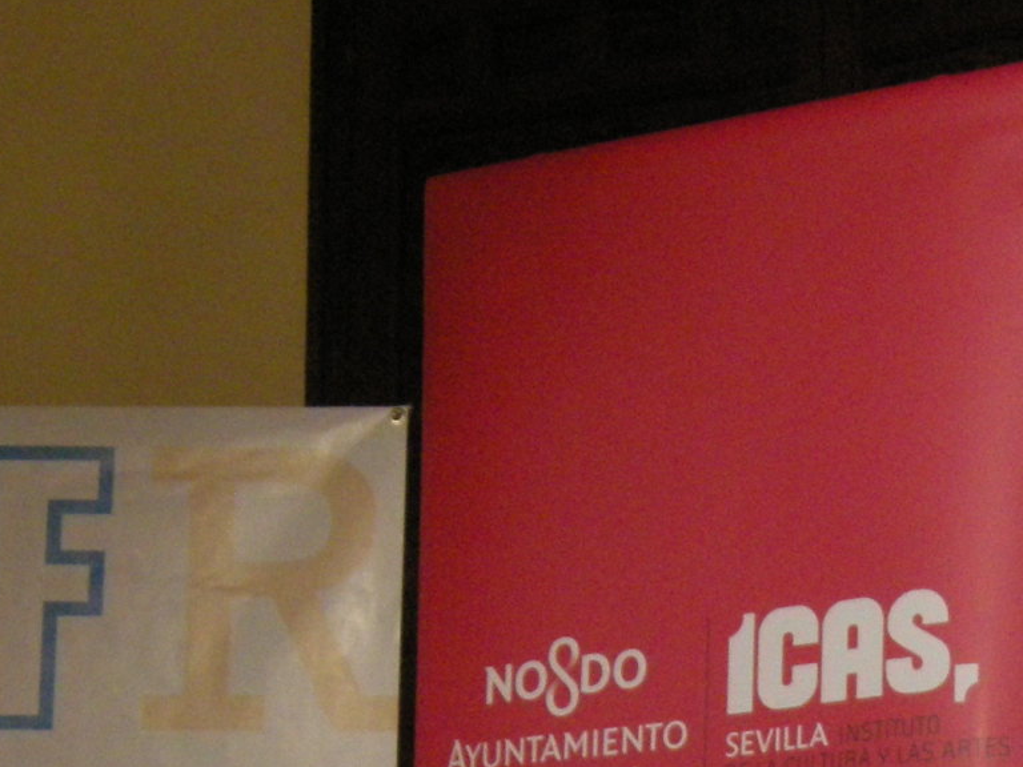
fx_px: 3990
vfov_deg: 10.6
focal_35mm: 135
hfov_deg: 14.1
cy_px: 1105
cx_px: 1279
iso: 400
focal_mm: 8.5
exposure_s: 1/24.7
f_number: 2.9
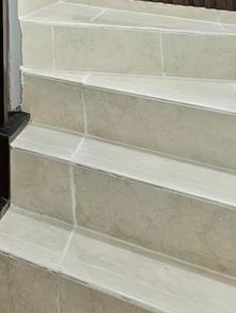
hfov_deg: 18.9
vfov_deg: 24.9
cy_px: -186
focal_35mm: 53
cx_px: -220
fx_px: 481
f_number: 2.2
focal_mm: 2.2
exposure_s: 1/100
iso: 250
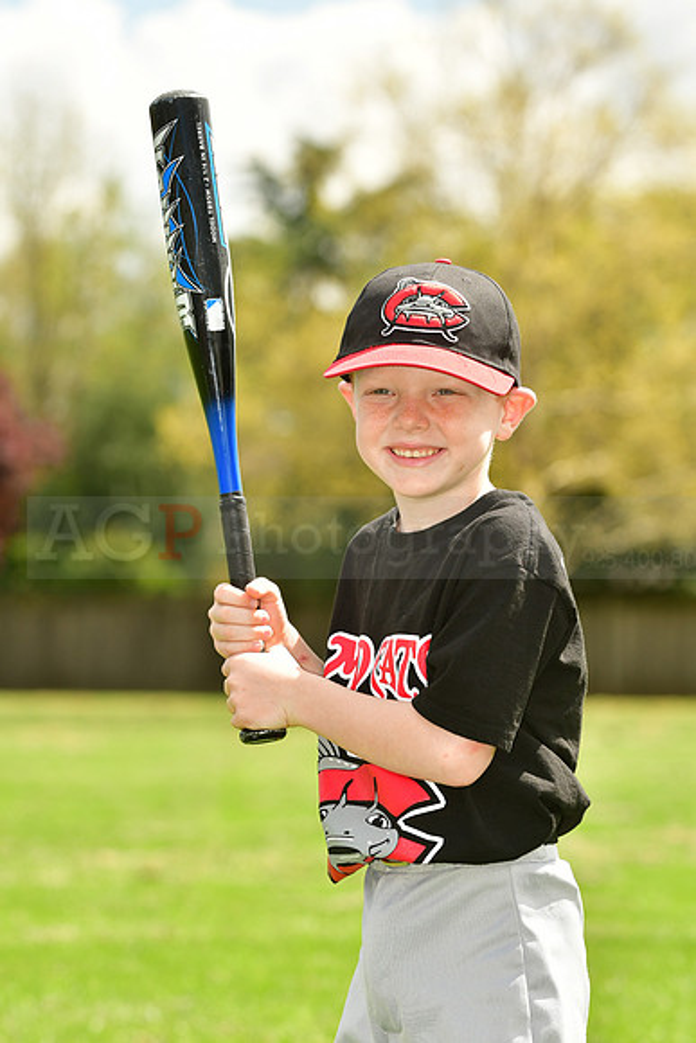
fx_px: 5216
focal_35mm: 180
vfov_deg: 11.4
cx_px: 348
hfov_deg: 7.6
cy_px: 522
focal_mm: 120
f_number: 5
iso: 200
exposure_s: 1/640
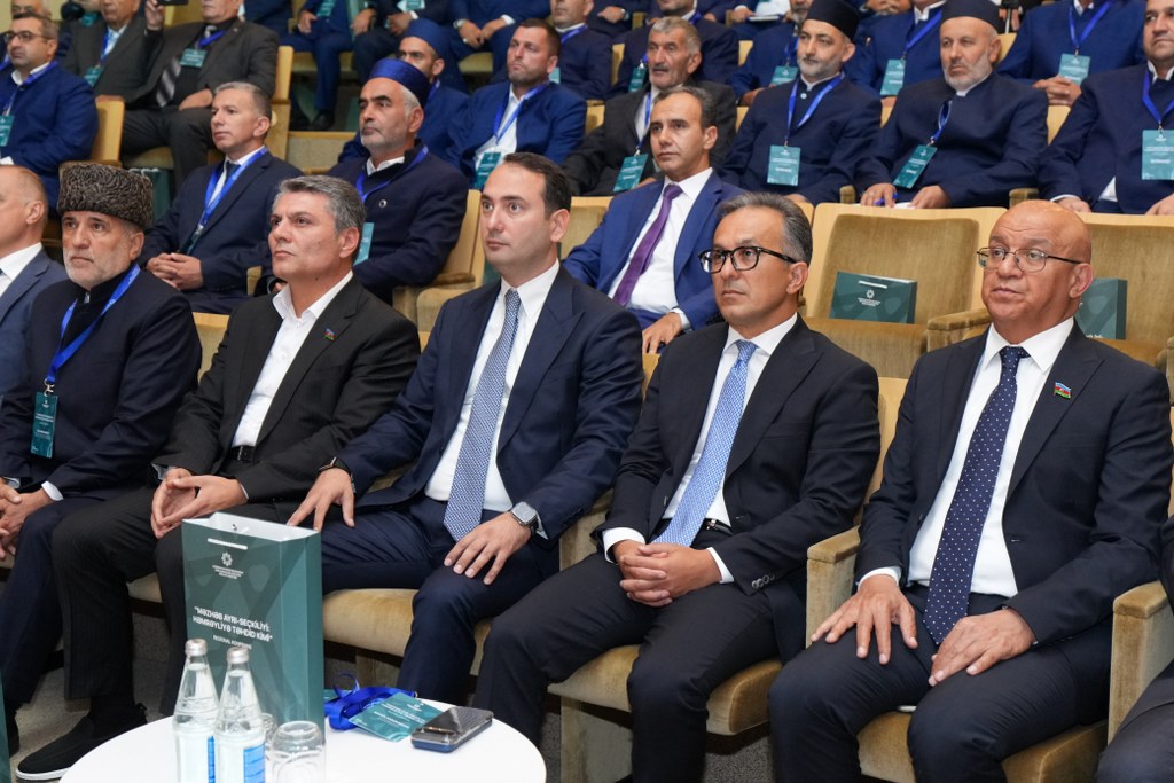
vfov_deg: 26.0
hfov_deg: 38.2
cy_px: 392
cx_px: 587
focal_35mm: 52
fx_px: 1696
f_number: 3.5
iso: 2500
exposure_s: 1/160
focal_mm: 35
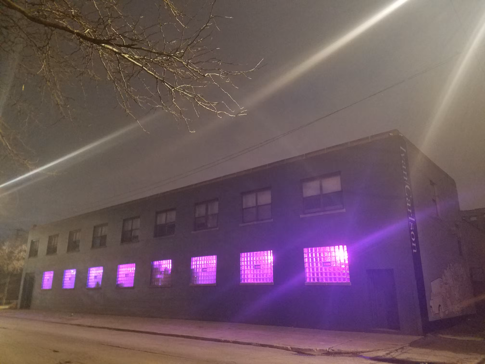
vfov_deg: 53.1
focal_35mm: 26
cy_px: 182
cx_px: 242
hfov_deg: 67.3
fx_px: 364
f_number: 1.7
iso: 500
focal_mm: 4.2
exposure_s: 1/10
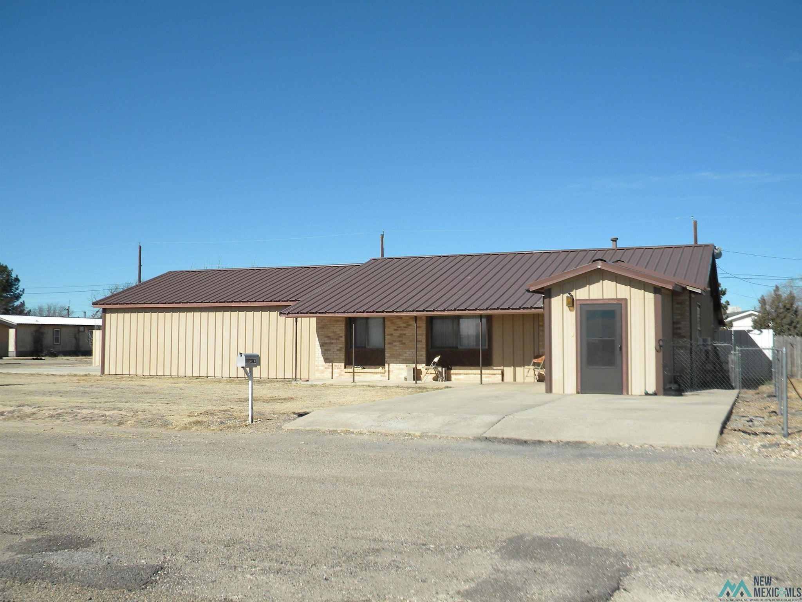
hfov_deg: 51.4
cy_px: 301
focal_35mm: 36
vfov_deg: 39.7
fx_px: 834
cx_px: 401
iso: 80
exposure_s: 1/278
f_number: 7.4
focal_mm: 6.4
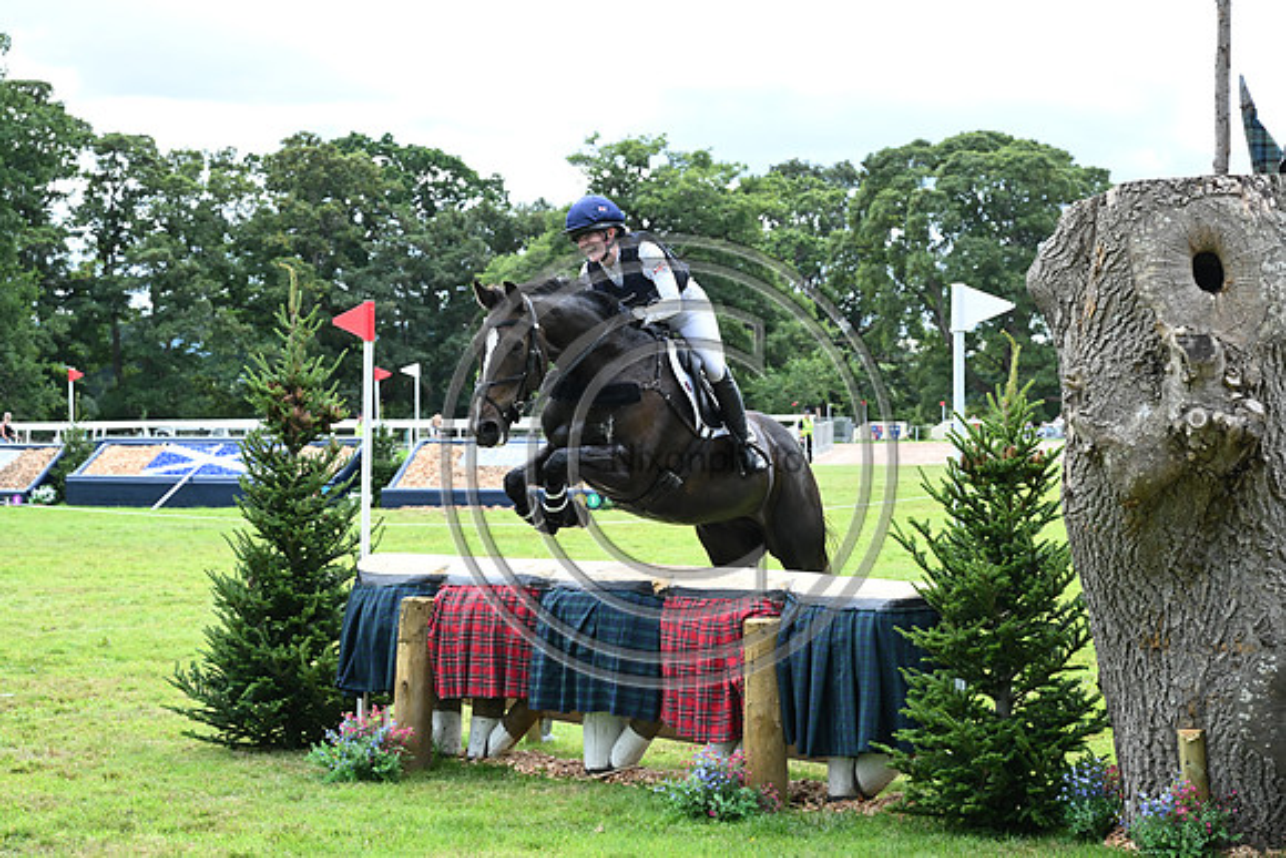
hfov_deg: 21.5
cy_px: 429
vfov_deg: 14.4
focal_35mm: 95
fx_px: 3394
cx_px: 643
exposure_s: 1/1000
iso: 2500
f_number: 9
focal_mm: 95
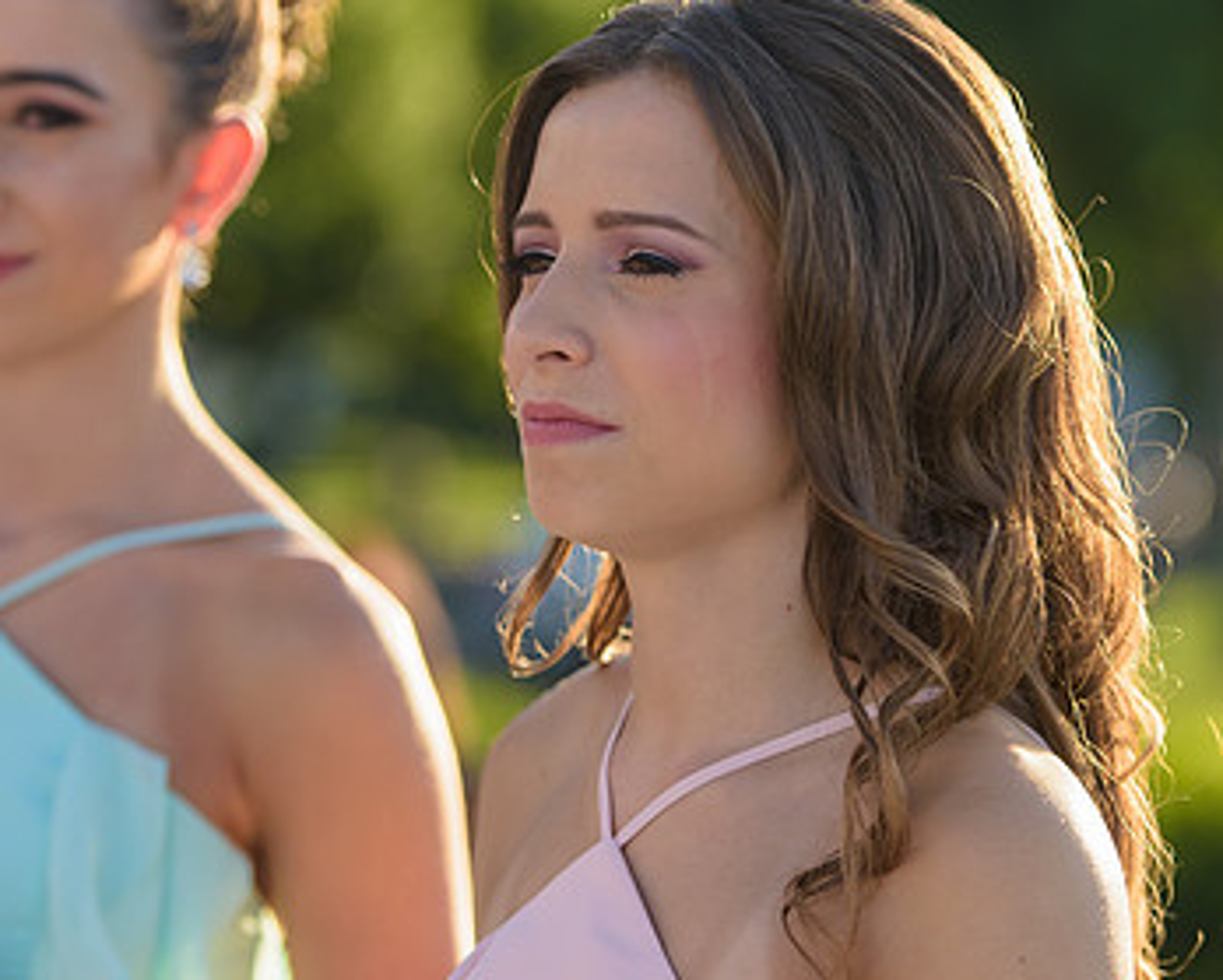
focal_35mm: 175
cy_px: 367
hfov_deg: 11.0
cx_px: 615
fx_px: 6340
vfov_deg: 8.8
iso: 200
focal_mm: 112
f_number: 3.2
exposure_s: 1/1600
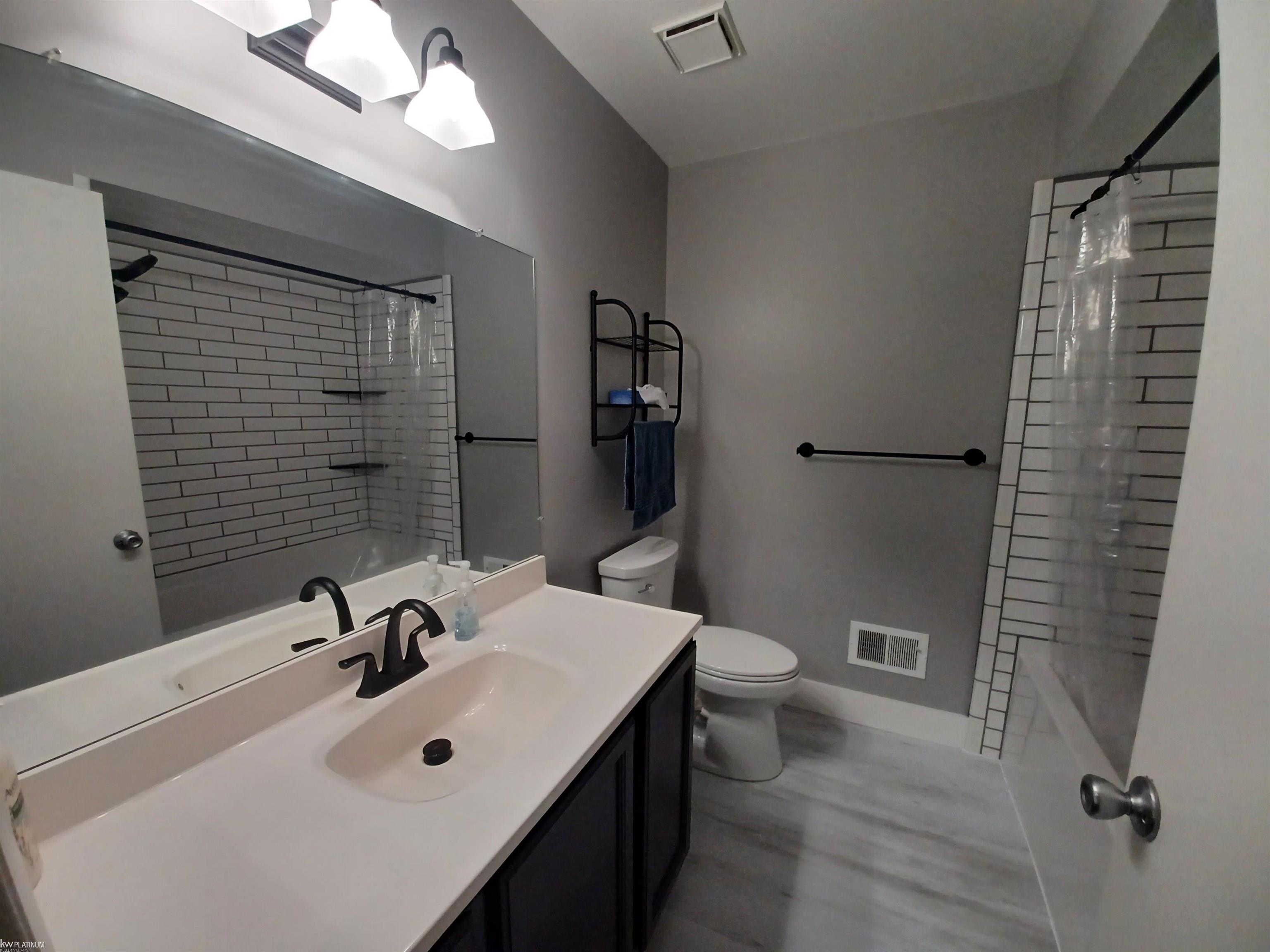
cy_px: 476
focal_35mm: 13
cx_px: 635
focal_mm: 1.42
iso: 160
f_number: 2.2
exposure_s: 1/60
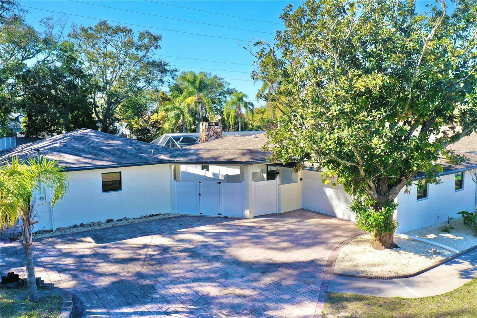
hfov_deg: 65.5
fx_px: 371
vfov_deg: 46.4
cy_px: 159
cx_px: 238
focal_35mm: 28
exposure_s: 1/320
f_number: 5
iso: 100
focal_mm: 10.26
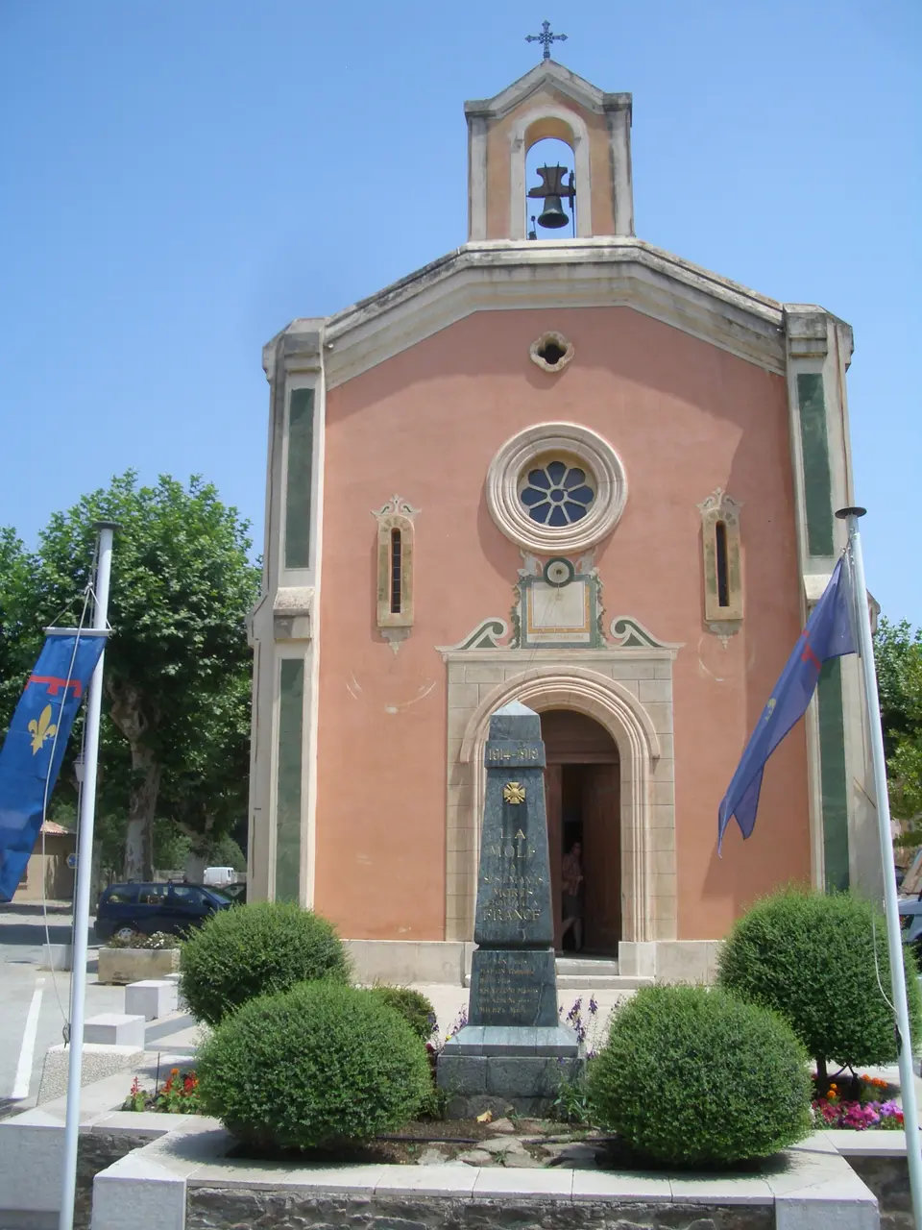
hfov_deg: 40.7
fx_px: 1243
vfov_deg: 52.6
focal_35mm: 35
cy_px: 615
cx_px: 461
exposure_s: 1/640
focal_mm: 5.8
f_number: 4.3
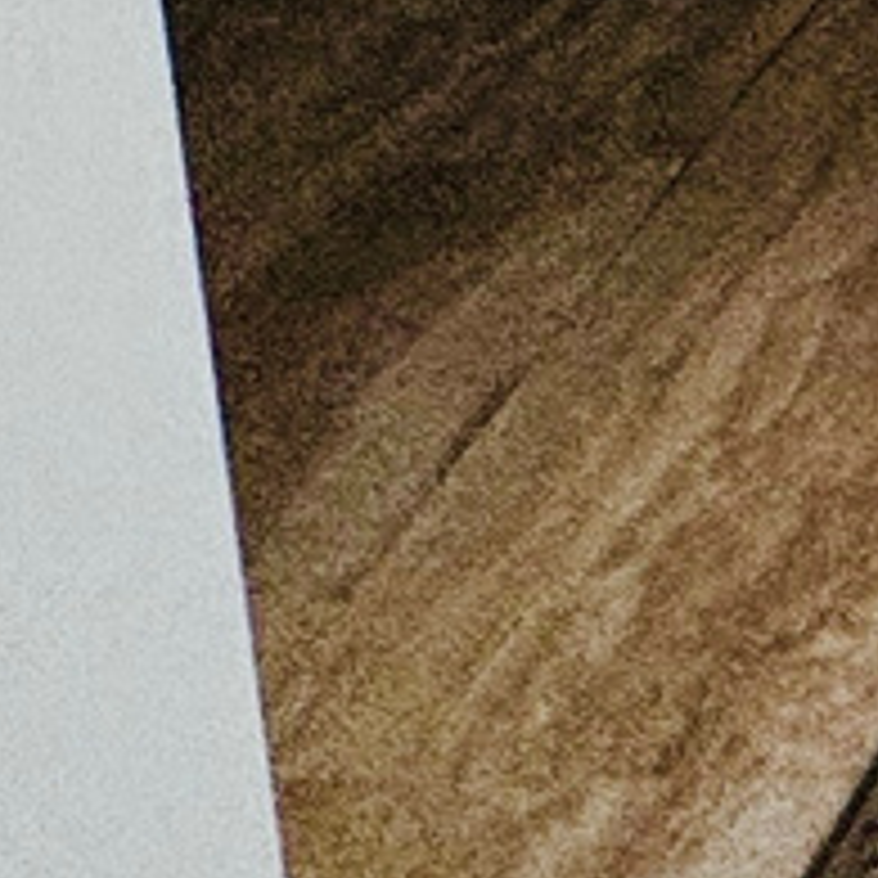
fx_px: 3730
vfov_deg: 9.5
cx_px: 2954
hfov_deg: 9.3
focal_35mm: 130
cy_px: -1990
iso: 125
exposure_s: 1/120
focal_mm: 2.22
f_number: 2.2
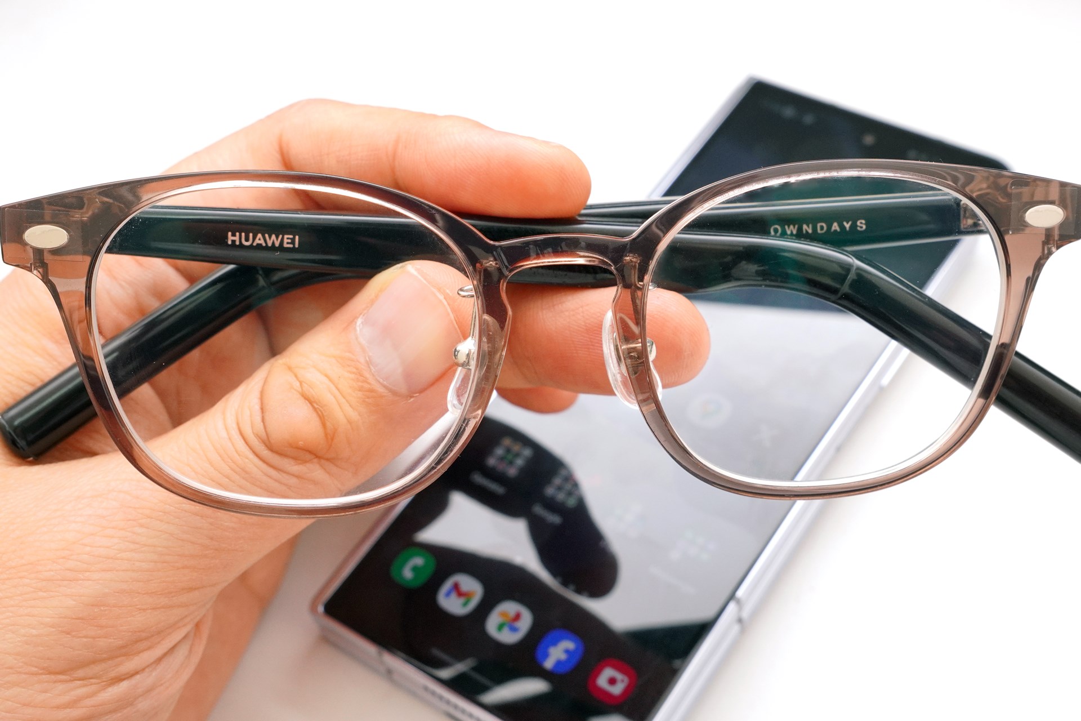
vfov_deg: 27.7
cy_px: 360
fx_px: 1464
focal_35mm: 49
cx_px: 540
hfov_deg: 40.5
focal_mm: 32.5
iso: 1000
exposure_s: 1/100
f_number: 10
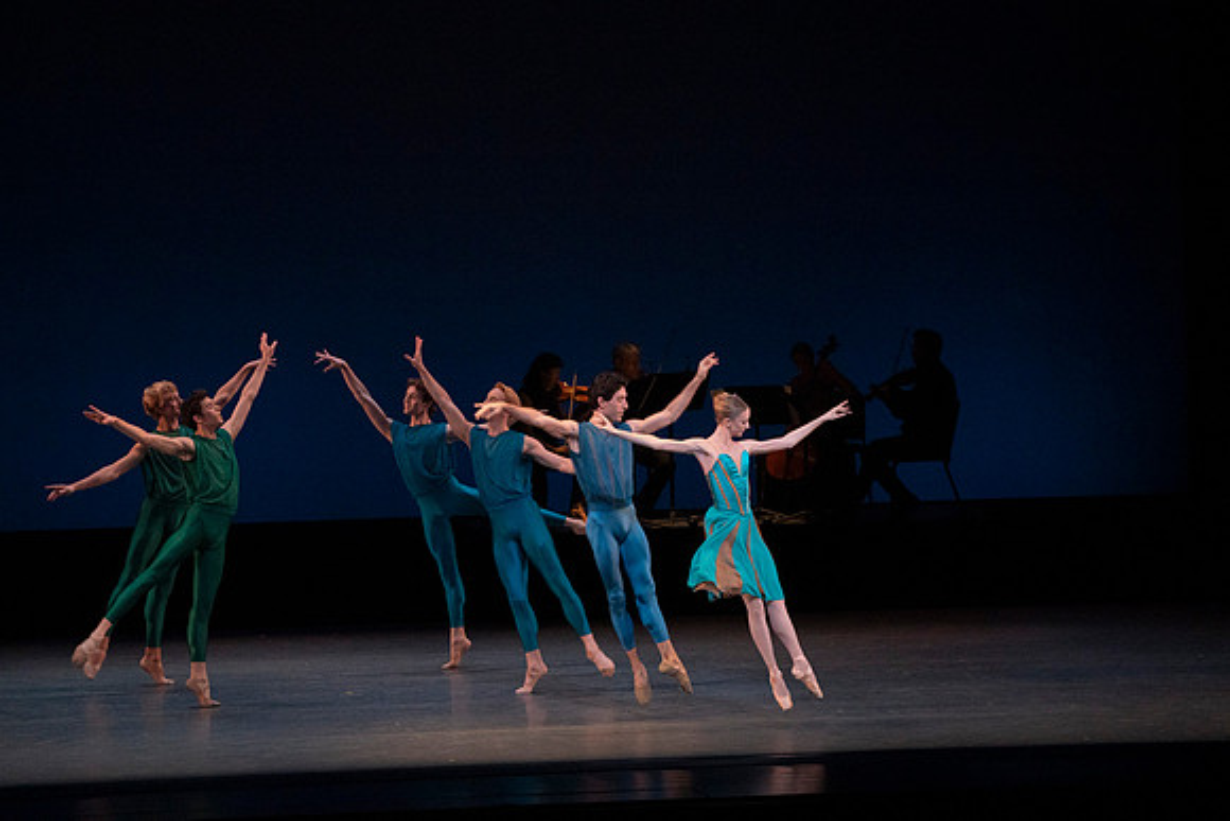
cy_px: 410
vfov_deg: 7.4
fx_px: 6322
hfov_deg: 11.1
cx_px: 615
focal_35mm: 185
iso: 8000
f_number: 7.1
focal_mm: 185
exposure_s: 1/400
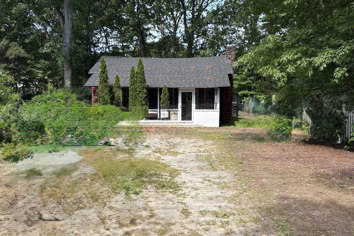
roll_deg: -1.0
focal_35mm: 37
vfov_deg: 35.8
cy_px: 142
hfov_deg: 51.9
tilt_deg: -6.6
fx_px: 364
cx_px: 175
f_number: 1.6
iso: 50
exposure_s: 1/959
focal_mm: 5.96
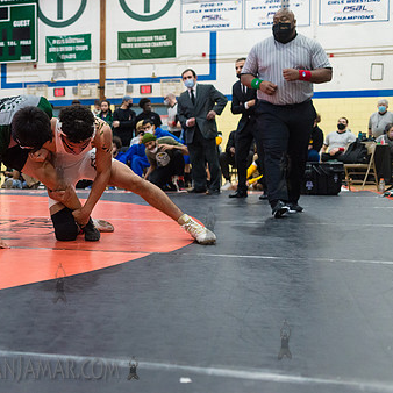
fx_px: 655
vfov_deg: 33.3
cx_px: 59
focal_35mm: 51
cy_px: 170
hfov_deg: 32.2
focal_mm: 35
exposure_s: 1/400
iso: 4000
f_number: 3.5
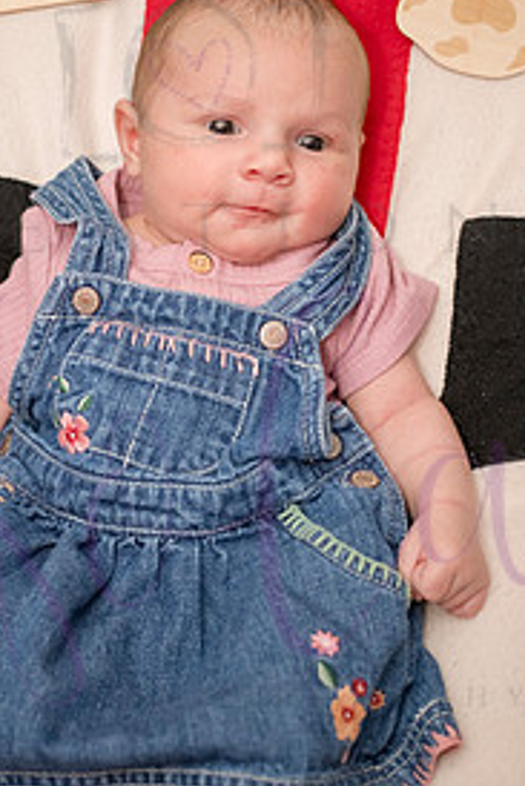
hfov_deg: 16.7
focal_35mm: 82
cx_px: 201
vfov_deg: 24.7
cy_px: 330
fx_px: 1791
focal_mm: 50
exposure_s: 1/250
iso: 800
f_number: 4
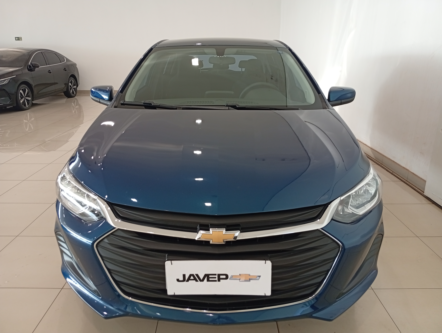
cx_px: 221
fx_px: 345
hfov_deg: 65.2
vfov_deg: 51.5
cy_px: 166
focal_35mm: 27
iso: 186
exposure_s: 1/60
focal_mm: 3.98
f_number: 1.8
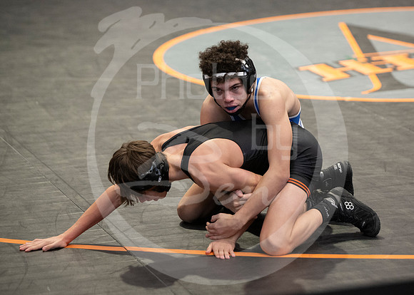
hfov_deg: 11.1
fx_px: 2133
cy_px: 148
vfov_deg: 7.9
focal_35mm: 181
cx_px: 244
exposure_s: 1/1000
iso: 3200
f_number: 2.8
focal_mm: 130
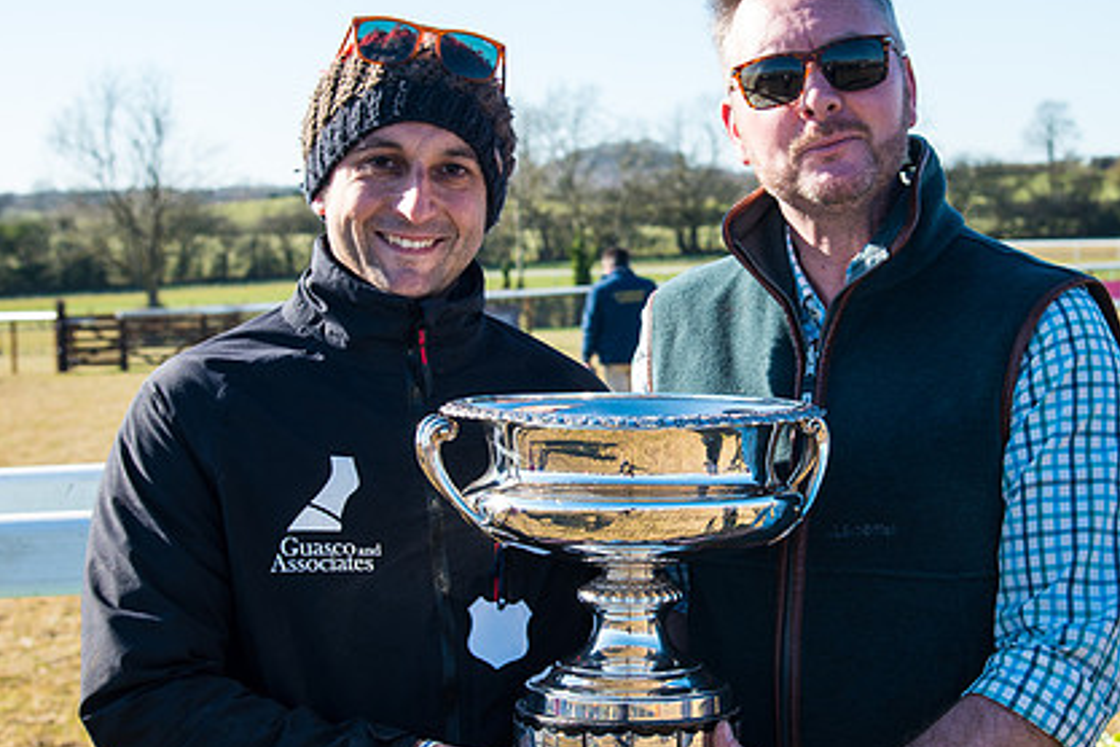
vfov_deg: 16.7
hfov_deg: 24.7
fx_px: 2551
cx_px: 667
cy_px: 383
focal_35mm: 82
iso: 125
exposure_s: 1/200
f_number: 5
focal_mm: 46
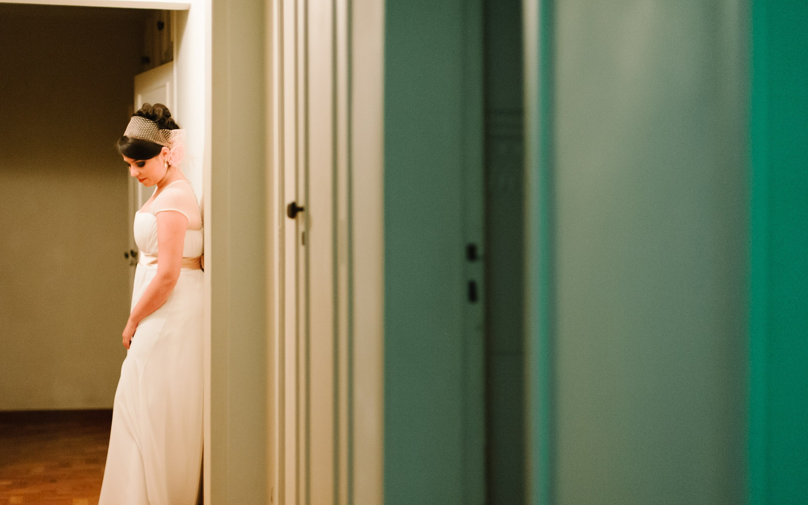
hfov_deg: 34.0
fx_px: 1321
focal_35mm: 60
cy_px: 276
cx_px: 359
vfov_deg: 21.6
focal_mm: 50
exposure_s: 1/160
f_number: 1.8
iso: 2000
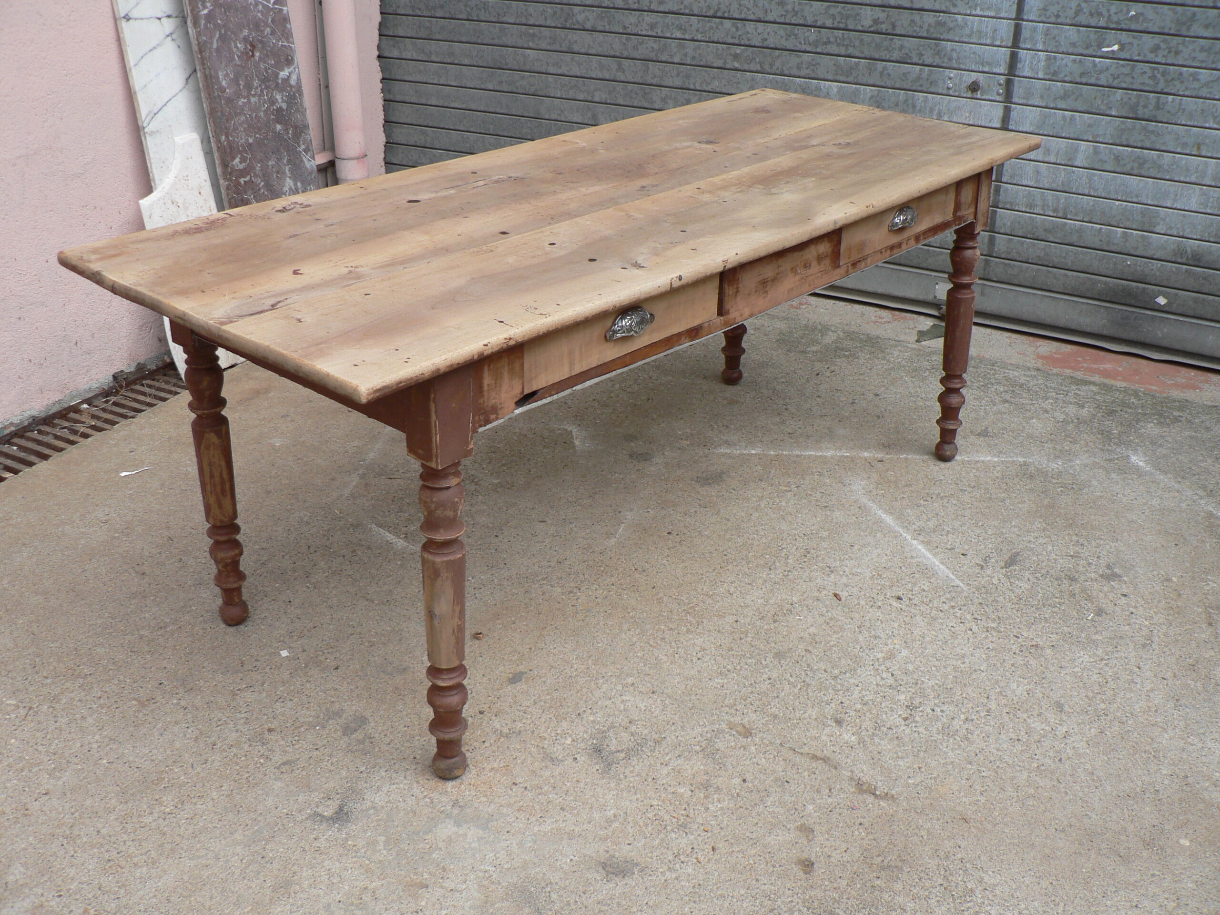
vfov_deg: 39.7
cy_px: 458
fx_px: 1269
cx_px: 610
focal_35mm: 36
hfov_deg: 51.4
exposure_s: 1/400
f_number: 2.8
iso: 80
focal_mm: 6
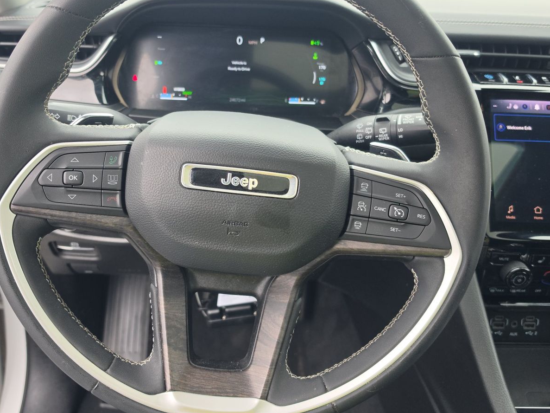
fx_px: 492
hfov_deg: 58.3
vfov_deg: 45.4
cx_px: 250
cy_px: 188
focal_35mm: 31
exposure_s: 1/119
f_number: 1.4
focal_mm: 6.5
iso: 19
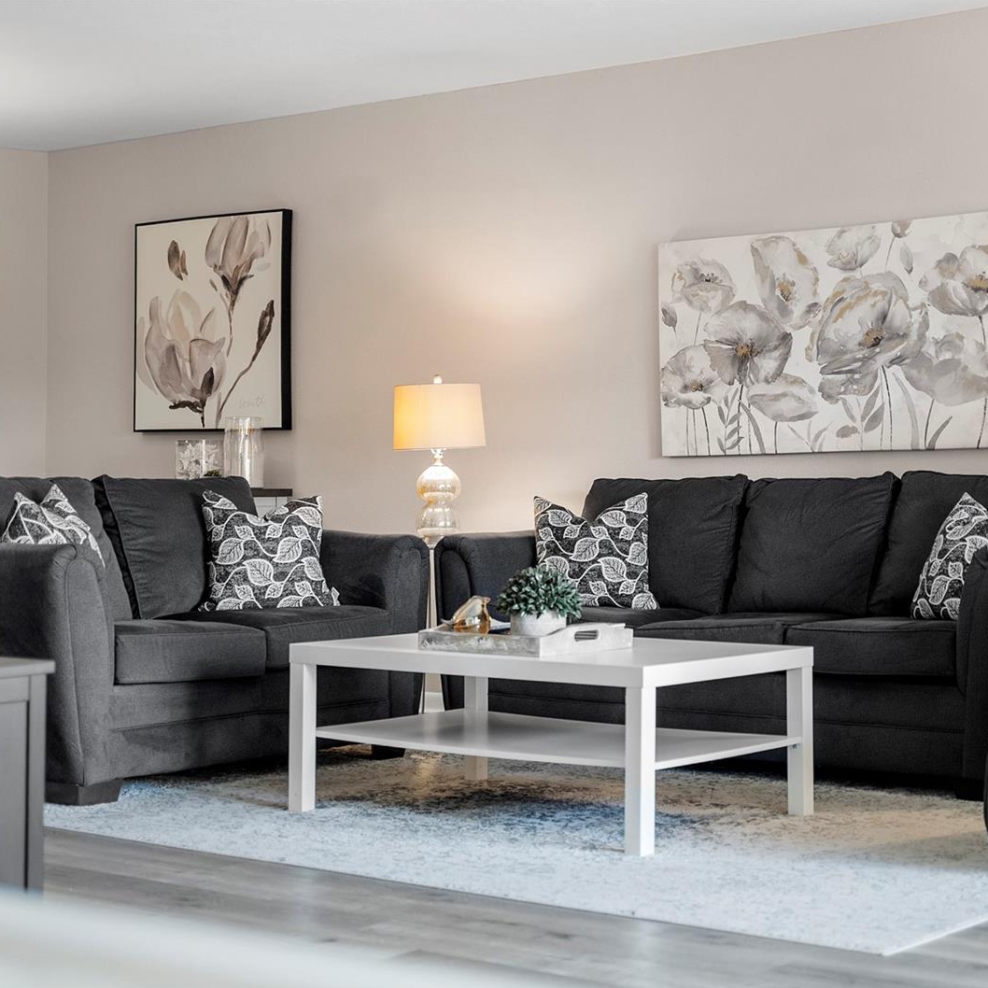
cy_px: 495
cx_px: 616
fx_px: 2034
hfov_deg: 27.2
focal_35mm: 63
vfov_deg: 27.3
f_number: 2.8
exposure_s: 1/60
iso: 1600
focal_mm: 49
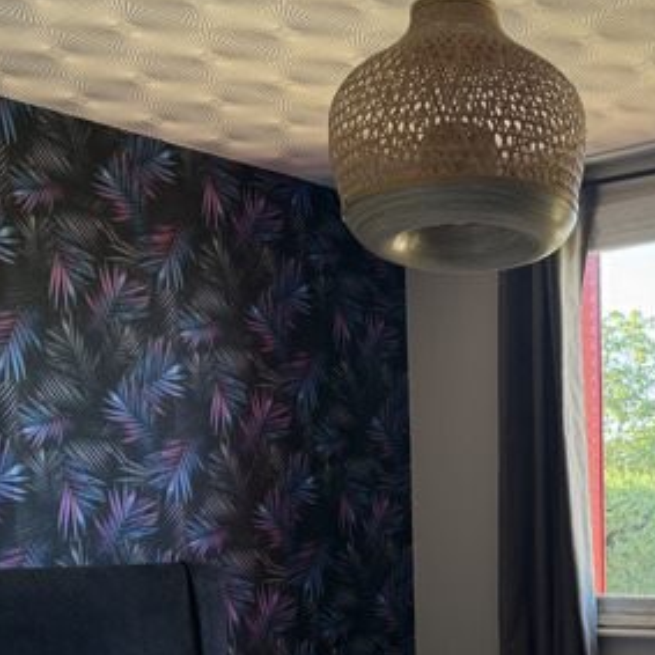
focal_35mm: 60
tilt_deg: -2.0
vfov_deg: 27.5
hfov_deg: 27.7
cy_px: 593
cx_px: 569
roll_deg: +0.8
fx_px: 1284
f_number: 1.78
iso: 160
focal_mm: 6.76
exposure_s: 1/121
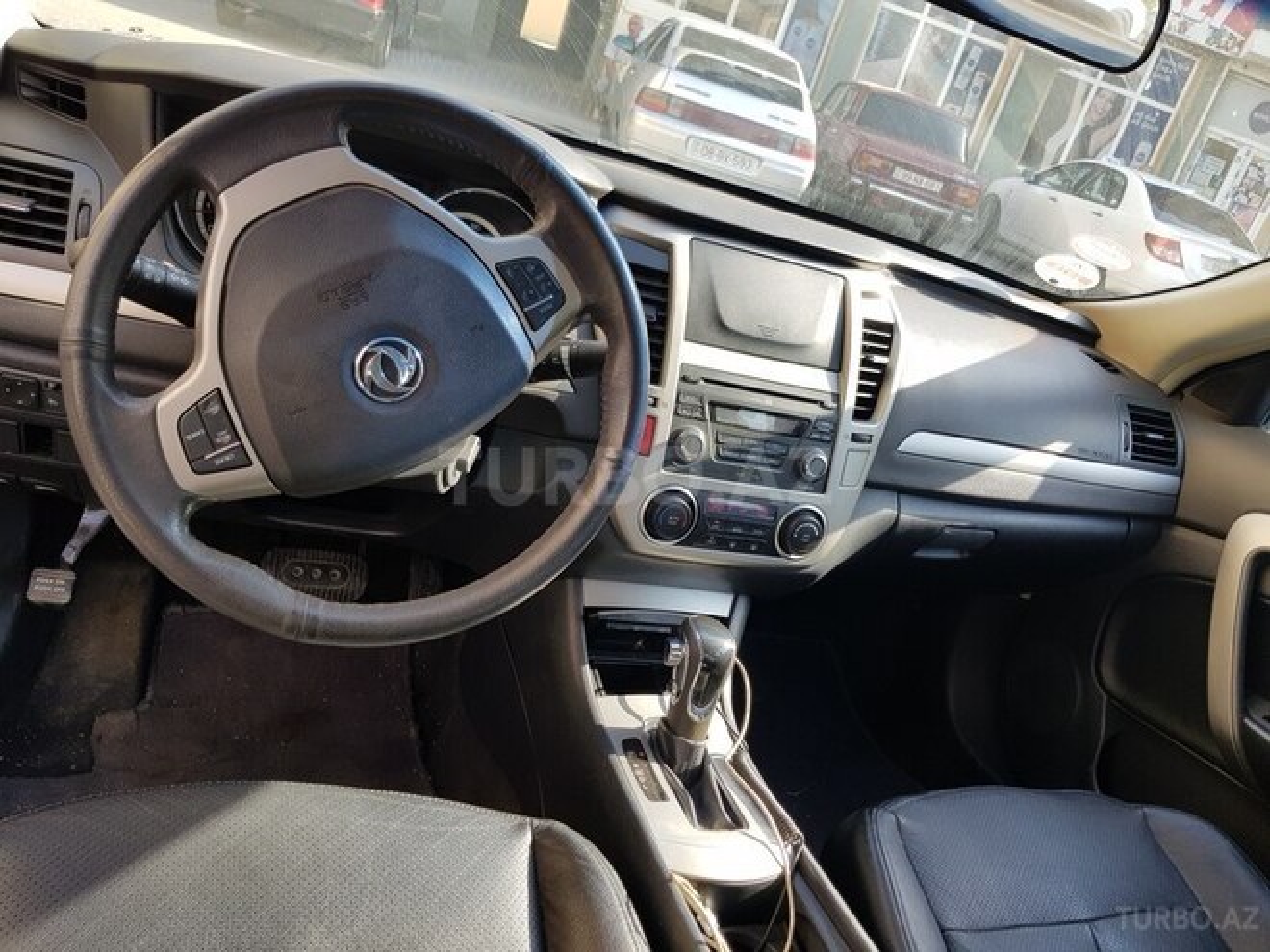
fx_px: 954
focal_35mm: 26
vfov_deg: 53.1
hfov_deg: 67.3
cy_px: 476
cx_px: 635
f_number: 1.7
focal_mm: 4.2
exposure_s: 1/270
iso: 40
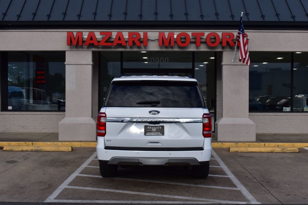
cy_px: 102
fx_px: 398
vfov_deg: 28.9
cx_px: 154
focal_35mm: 46
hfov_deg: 42.3
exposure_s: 1/500
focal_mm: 31
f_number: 11
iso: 360
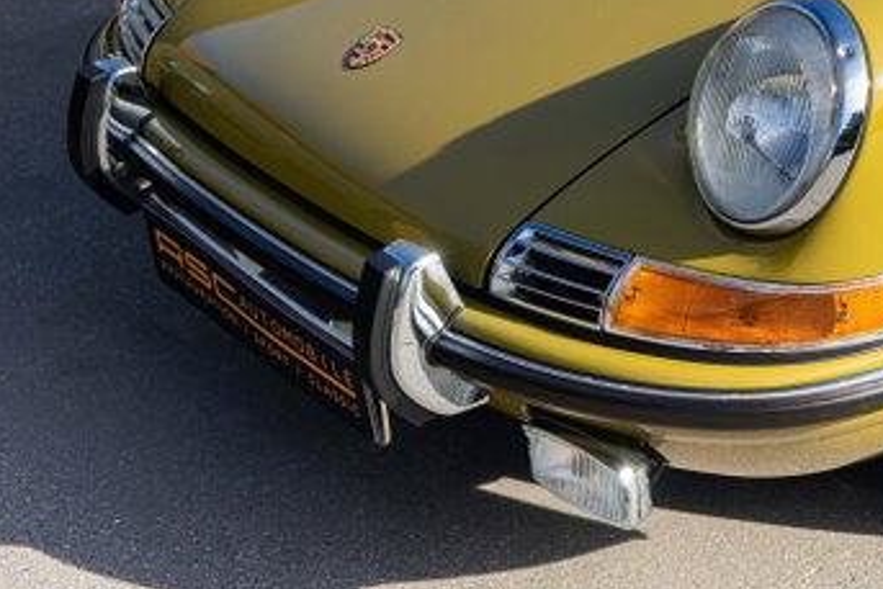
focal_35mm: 103
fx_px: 2527
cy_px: -64
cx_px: 712
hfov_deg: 19.6
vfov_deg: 13.0
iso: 50
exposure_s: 1/80
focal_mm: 46
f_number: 4.5
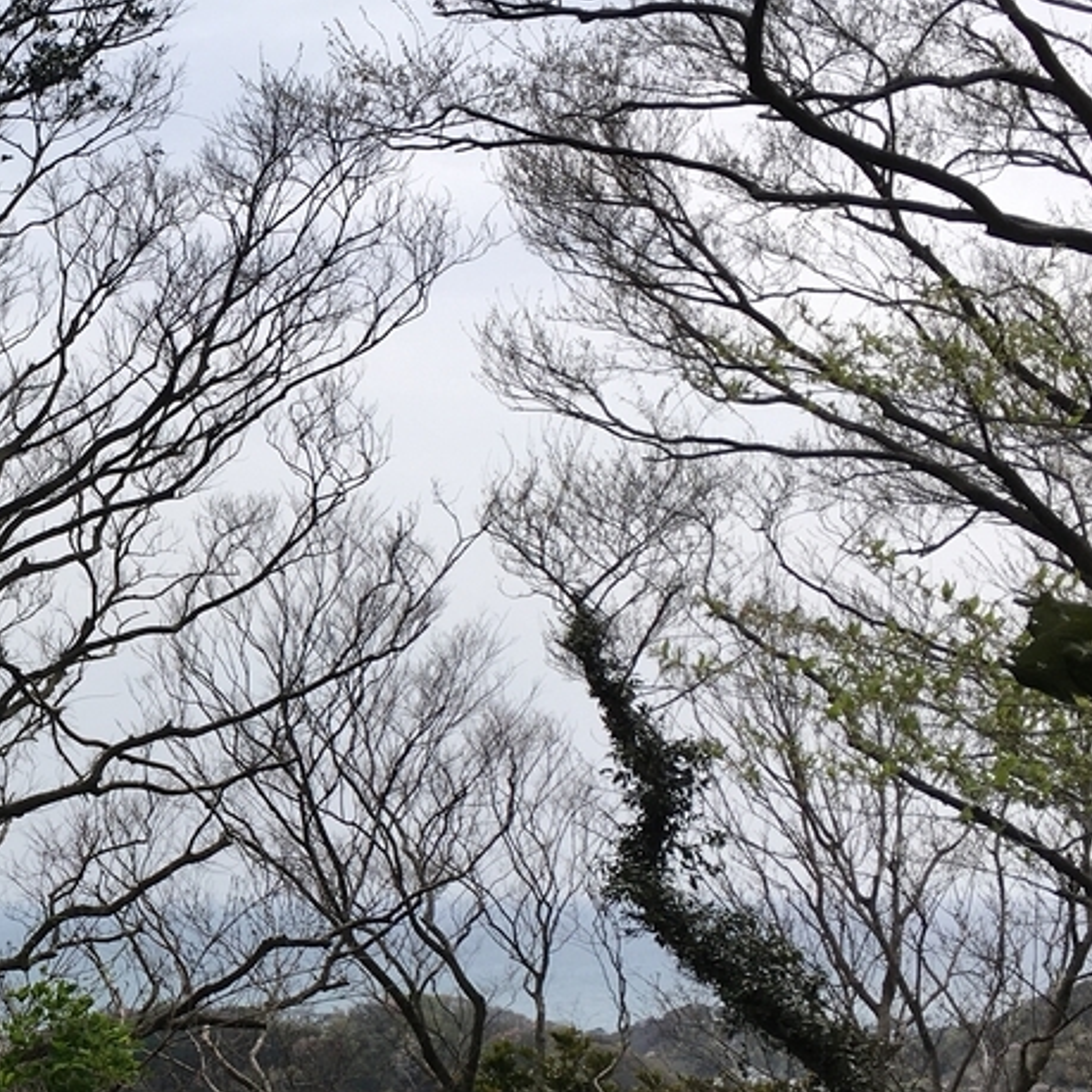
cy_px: 695
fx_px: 2391
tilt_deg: +3.6
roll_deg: +1.0
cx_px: -48
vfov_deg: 25.6
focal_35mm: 67
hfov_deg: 24.3
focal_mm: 4.15
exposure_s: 1/1479
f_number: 2.2
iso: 25
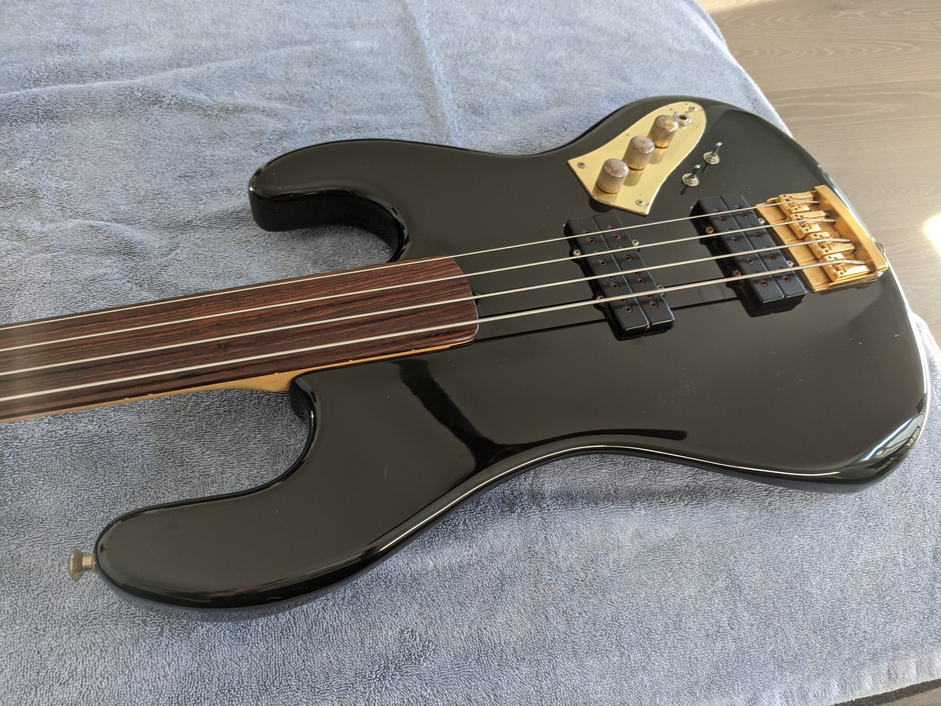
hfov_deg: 67.3
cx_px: 470
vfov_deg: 53.1
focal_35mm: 26
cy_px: 353
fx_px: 707
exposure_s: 1/60
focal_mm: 4.67
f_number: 2
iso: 160
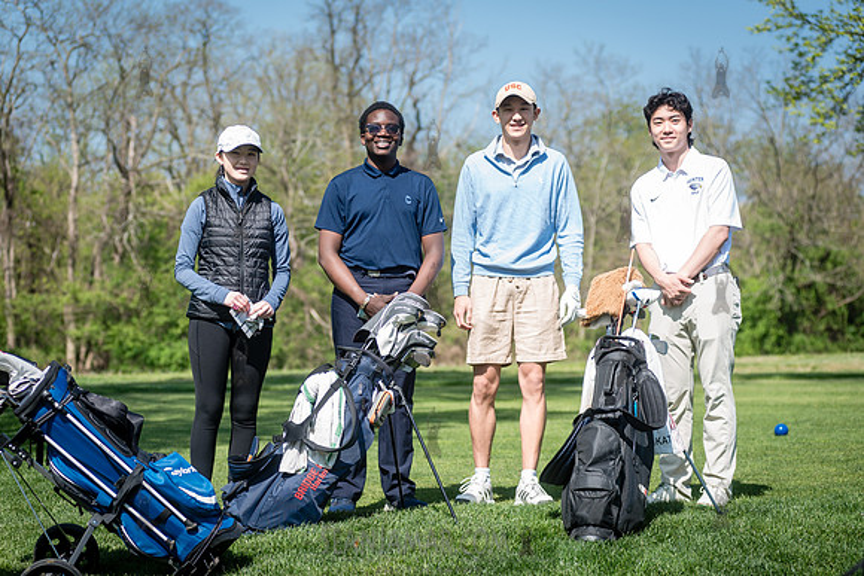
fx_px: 2105
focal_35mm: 88
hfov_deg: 23.2
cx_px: 391
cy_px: 286
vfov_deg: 15.6
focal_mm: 80
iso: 100
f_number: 3.5
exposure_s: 1/500
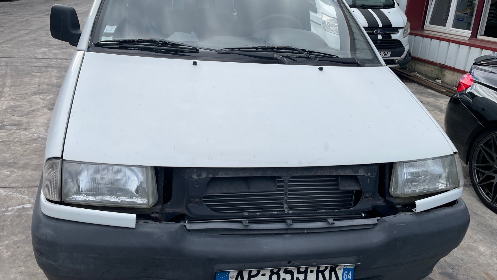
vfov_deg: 40.0
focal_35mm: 29
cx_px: 252
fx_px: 382
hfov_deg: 66.1
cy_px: 114
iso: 32
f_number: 1.6
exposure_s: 1/2564
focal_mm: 4.2
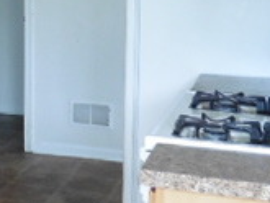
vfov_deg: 15.5
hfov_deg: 19.5
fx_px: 726
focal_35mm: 93
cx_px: -79
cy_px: -23
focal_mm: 4.3
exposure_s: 1/60
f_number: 3.3
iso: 400
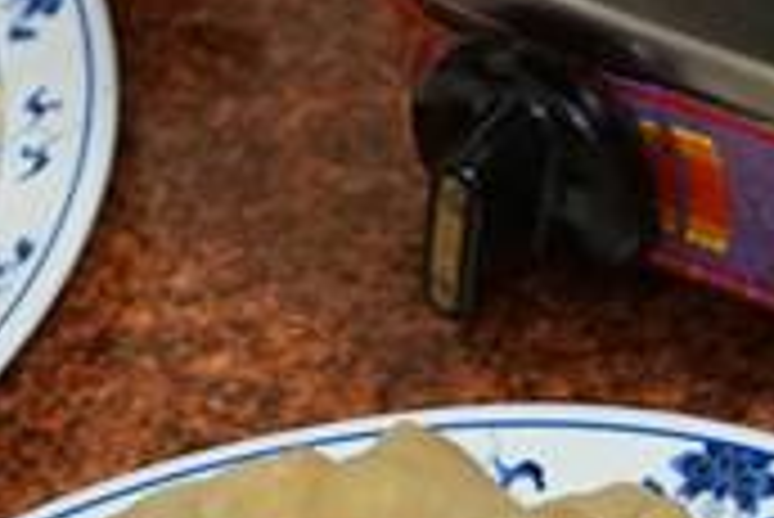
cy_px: -430
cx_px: 1449
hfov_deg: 10.0
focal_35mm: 192
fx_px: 4131
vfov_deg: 7.0
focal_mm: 33
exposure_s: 1/60
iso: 2000
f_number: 4
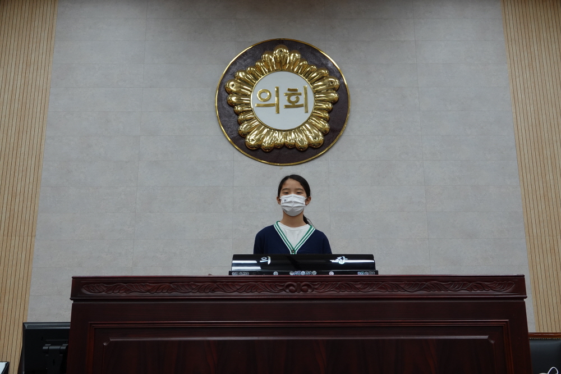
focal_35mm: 37
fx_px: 576
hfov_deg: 51.9
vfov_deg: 35.9
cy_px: 187
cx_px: 280
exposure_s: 1/40
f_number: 3.2
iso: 125
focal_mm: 13.7
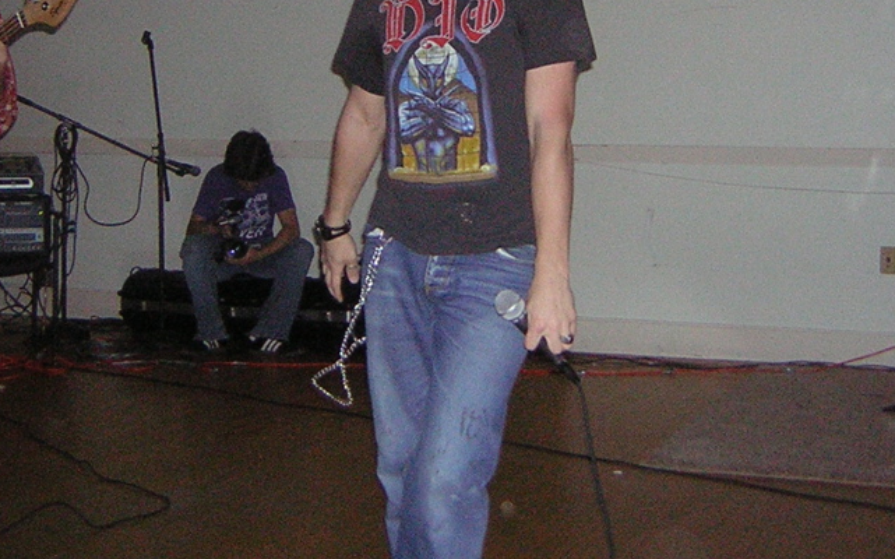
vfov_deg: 21.0
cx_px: 593
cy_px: 106
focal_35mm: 61
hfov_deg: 33.2
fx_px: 1487
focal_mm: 4.7
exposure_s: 1/60.1
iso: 182
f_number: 2.6
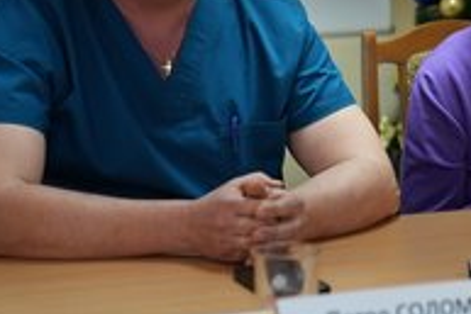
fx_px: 1898
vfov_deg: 9.4
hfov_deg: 14.0
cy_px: -4
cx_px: 434
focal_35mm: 145
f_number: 3.5
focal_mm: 70
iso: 2500
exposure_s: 1/200
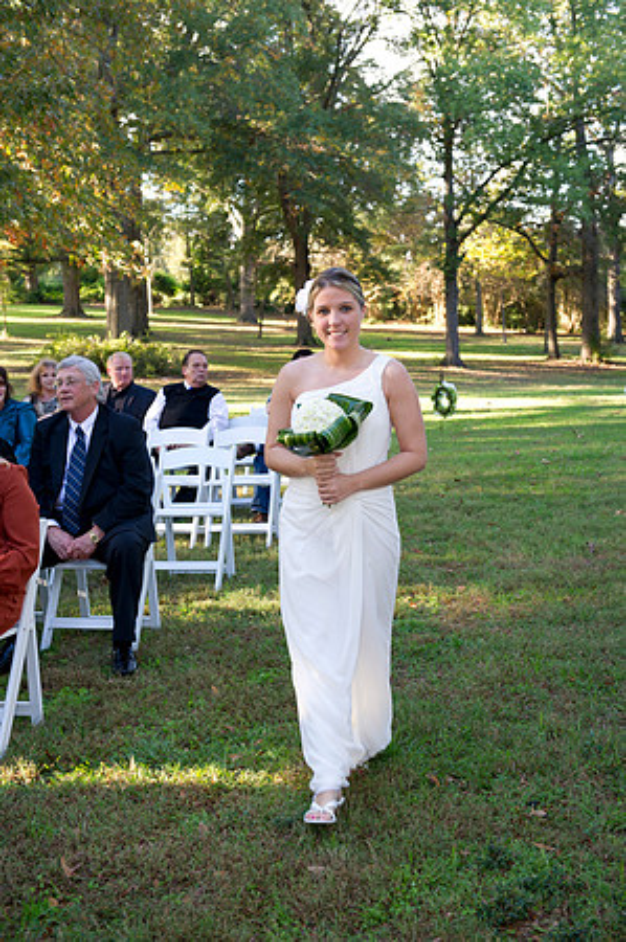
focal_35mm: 50
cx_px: 313
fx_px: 1307
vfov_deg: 39.6
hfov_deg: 26.9
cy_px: 471
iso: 500
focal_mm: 50
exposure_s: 1/125
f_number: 5.6
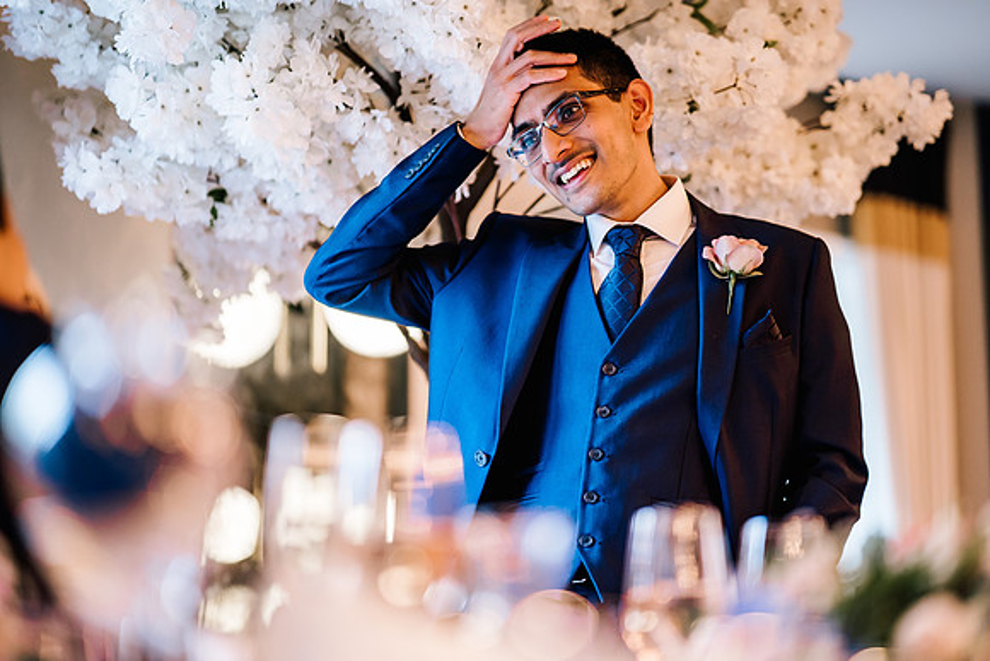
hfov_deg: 23.5
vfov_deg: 15.8
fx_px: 2376
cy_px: 330
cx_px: 495
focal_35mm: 86
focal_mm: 85
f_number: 1.4
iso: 800
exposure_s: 1/250
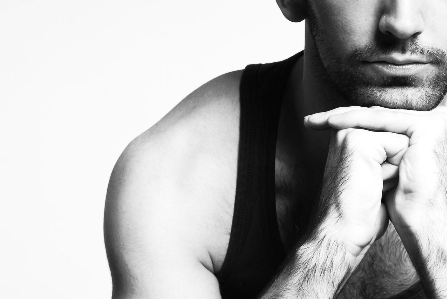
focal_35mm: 182
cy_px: 168
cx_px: 147
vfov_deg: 7.6
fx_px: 2262
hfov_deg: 11.3
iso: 100
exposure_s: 1/320
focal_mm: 50
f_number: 5.6
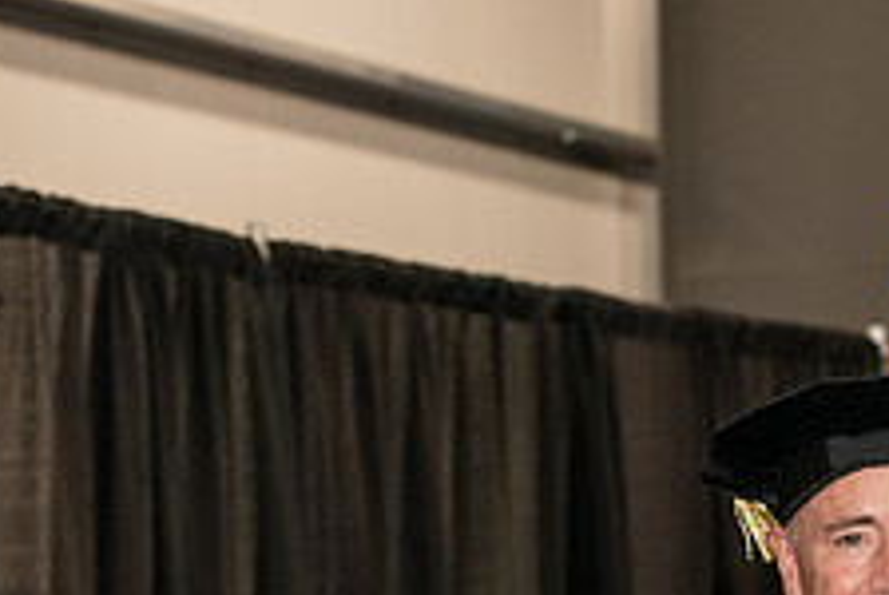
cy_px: 668
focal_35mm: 181
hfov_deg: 11.1
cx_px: 1123
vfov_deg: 7.6
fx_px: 4475
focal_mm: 70
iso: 2500
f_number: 5
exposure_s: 1/200
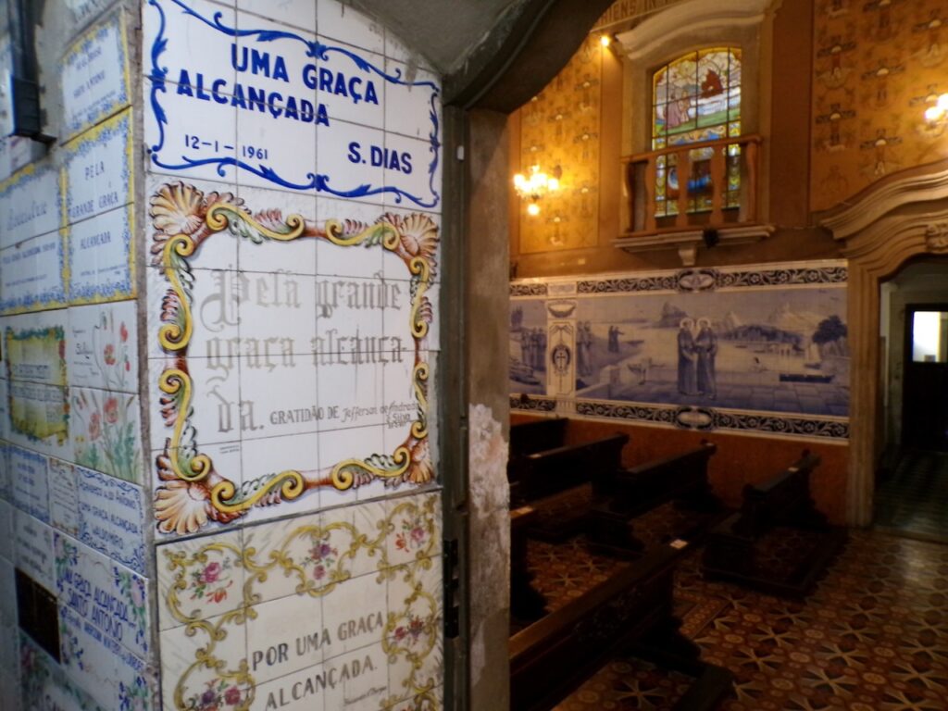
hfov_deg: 71.6
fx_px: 657
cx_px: 474
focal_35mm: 24
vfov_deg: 56.8
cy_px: 356
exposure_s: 1/34
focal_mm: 4.3
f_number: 3
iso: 524
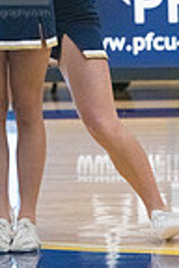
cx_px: 6
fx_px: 4669
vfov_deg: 3.3
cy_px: -34
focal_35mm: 626
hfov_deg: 2.2
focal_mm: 200
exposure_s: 1/1000
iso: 8000
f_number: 5
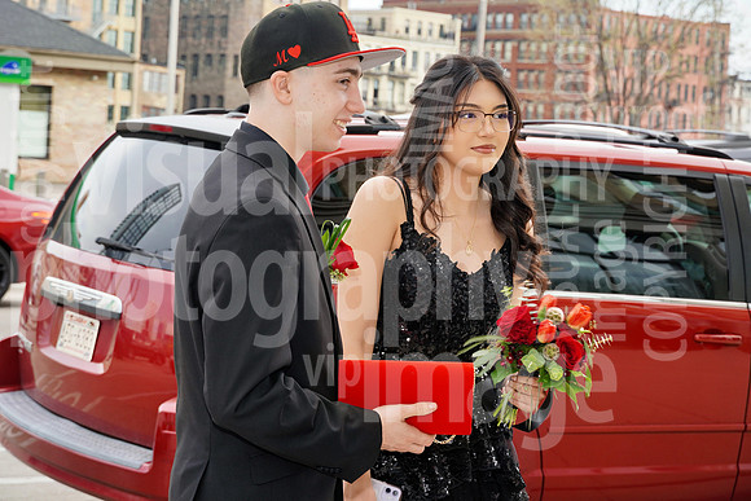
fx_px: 1909
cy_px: 250
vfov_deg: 15.0
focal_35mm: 92
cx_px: 376
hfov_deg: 22.3
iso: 200
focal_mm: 61
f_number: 6.3
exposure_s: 1/80
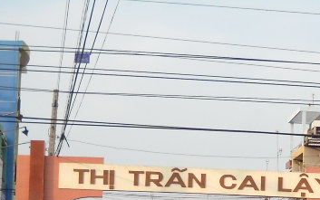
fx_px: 1099
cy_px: 340
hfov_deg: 16.4
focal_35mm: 126
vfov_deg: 9.9
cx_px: 254
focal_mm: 6.72
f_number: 3.1
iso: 64
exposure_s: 1/337
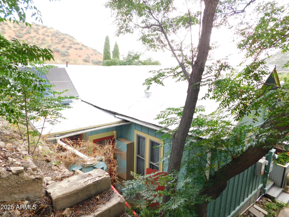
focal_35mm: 23
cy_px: 108
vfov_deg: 58.9
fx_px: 192
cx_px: 144
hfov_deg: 73.9
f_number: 3
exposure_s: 1/250
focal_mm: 4
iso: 250
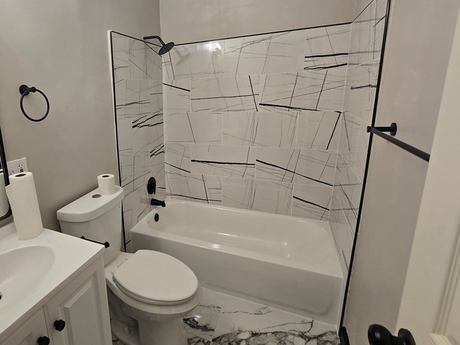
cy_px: 145
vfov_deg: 71.1
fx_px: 239
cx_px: 157
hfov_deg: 85.0
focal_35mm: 18
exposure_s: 1/60
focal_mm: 2.2
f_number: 2.2
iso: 125
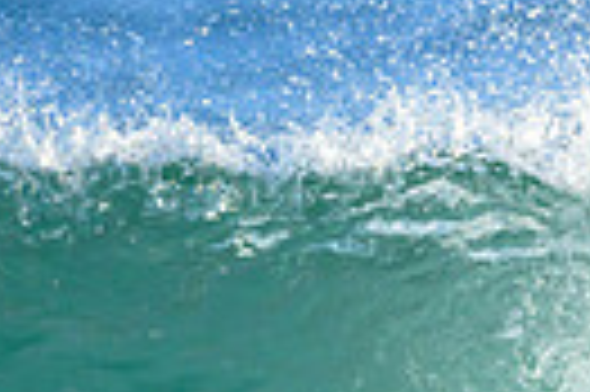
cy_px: 428
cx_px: 759
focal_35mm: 4405
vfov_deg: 0.3
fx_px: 72103
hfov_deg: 0.5
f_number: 6.3
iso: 800
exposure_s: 1/2000
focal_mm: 800
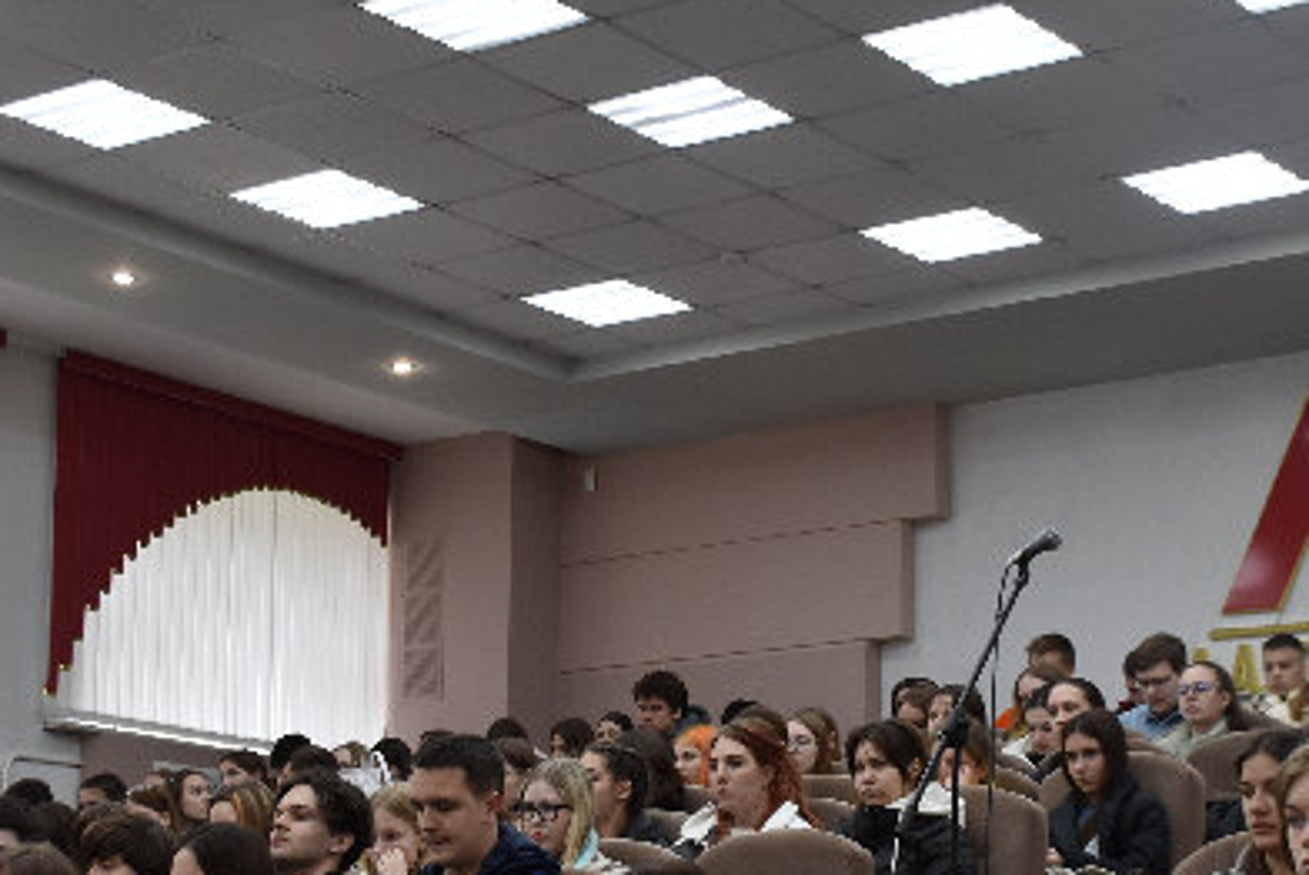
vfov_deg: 16.0
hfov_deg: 23.8
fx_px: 3095
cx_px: 788
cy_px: 635
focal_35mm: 85
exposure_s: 1/100
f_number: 5
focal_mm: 27
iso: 400
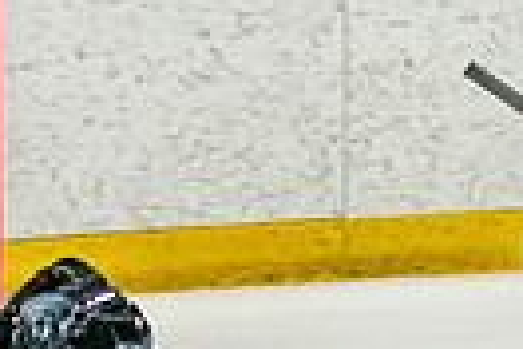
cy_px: 684
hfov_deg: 2.7
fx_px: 11258
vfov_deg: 1.8
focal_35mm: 775
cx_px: 822
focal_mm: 75
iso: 640
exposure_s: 1/640
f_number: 3.2
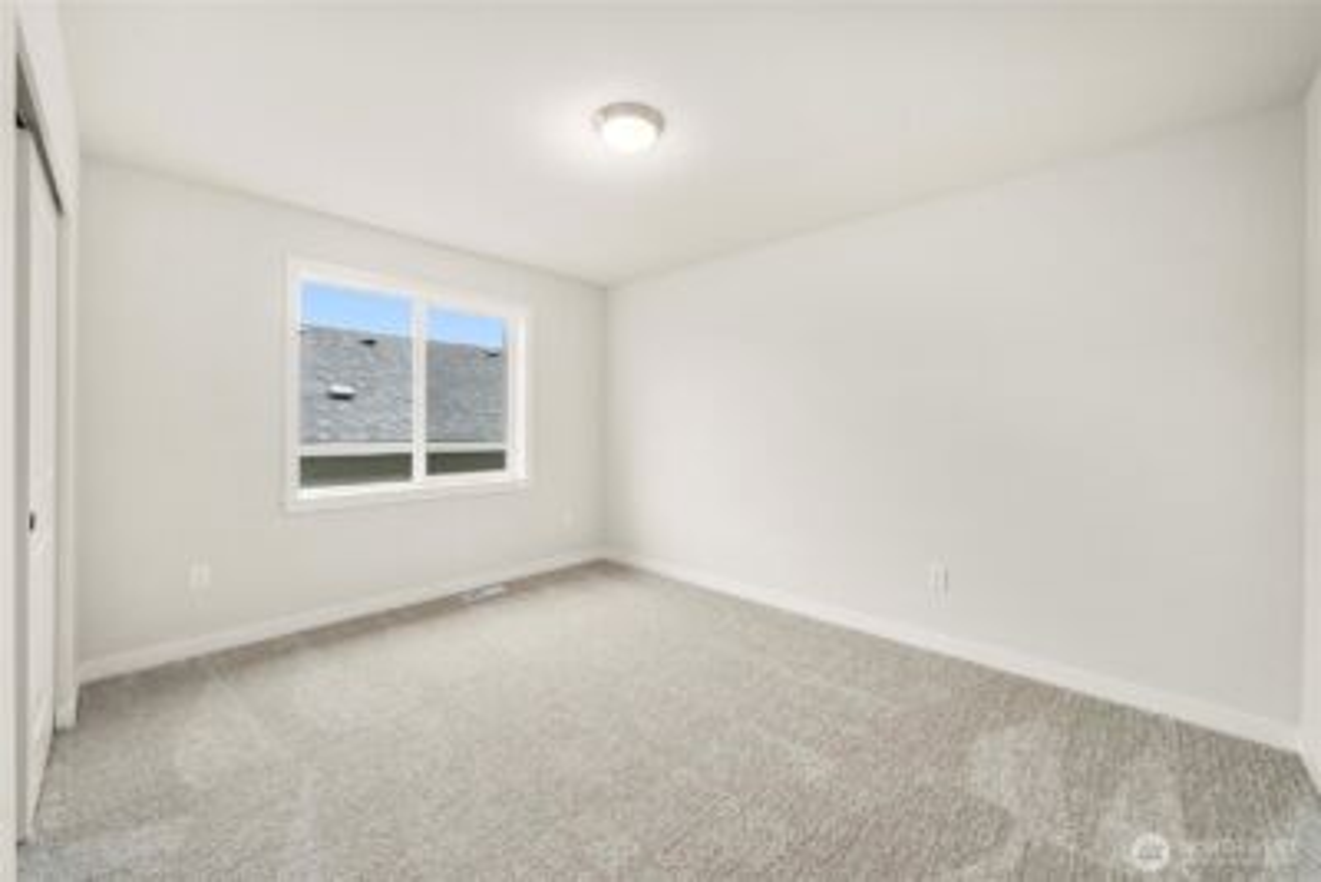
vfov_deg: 85.5
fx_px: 477
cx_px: 660
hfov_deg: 108.3
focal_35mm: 13
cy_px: 441
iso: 125
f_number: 6.3
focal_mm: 13
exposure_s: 1/60
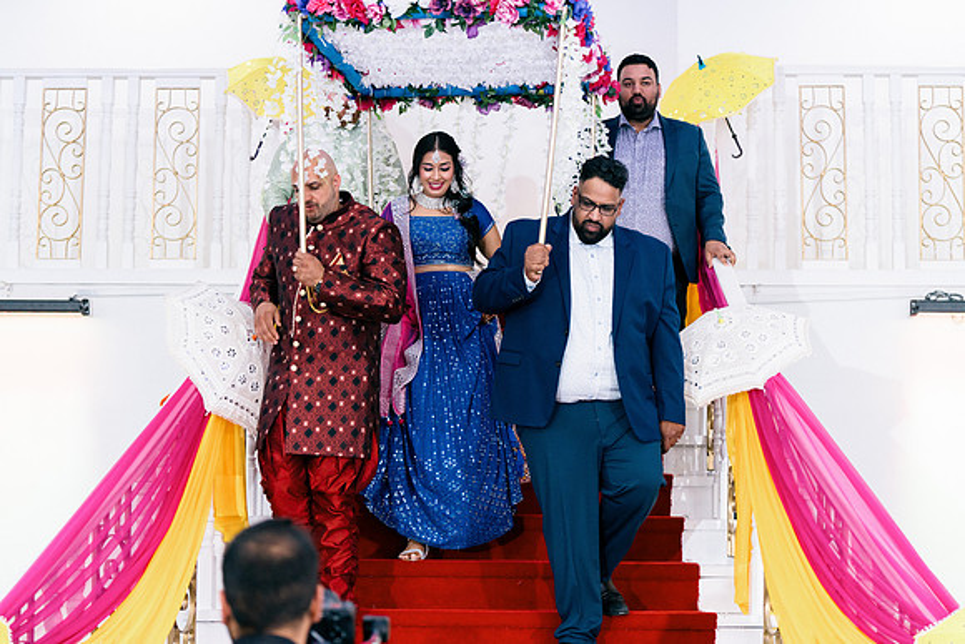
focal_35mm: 70
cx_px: 482
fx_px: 1877
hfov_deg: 28.8
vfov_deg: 19.5
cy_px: 322
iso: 1250
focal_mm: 70
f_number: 2.8
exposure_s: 1/200
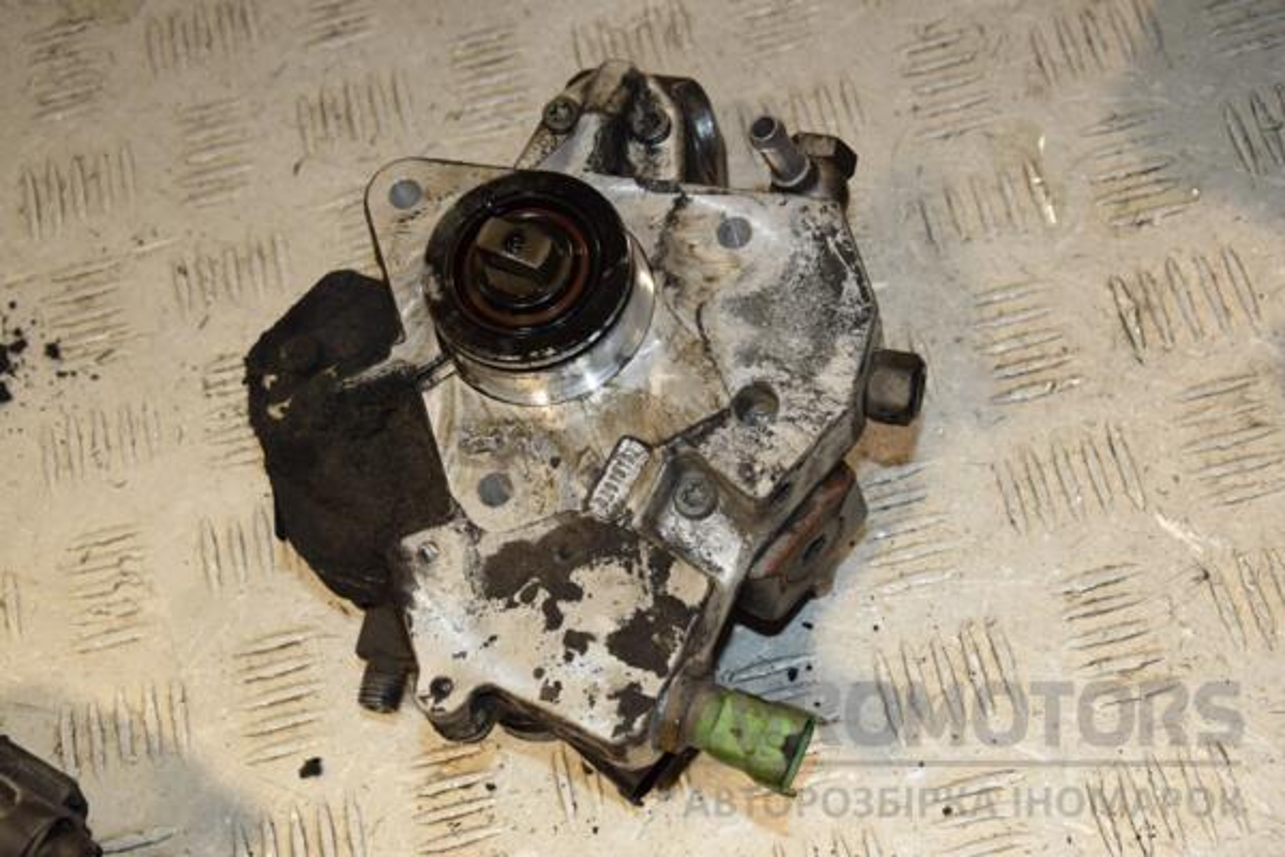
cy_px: 428
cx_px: 642
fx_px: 2141
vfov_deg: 22.6
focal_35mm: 60
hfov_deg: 33.4
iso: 800
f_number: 8
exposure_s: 1/200
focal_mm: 40
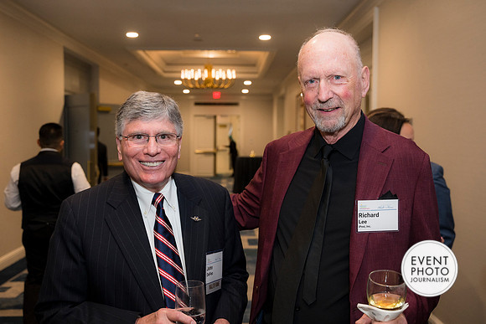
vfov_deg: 36.0
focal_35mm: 37
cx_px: 243
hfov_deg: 51.9
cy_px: 162
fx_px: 500
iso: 800
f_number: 4
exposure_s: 1/125
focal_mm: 37
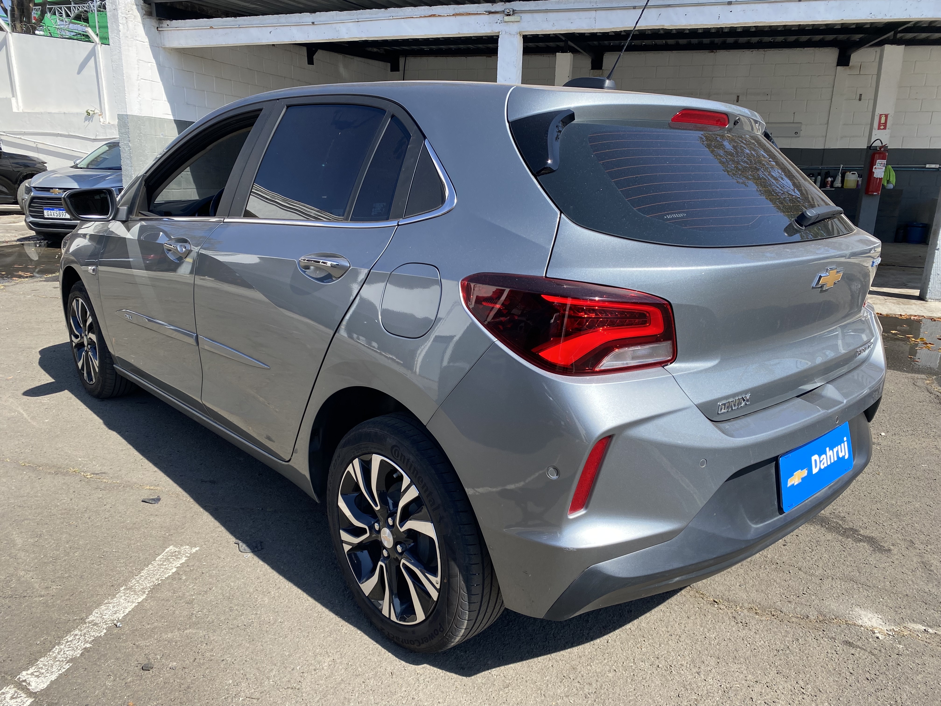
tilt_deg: -13.4
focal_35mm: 26
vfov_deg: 53.1
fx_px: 707
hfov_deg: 67.3
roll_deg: -1.3
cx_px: 470
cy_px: 353
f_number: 1.8
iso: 32
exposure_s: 1/1287
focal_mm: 4.25
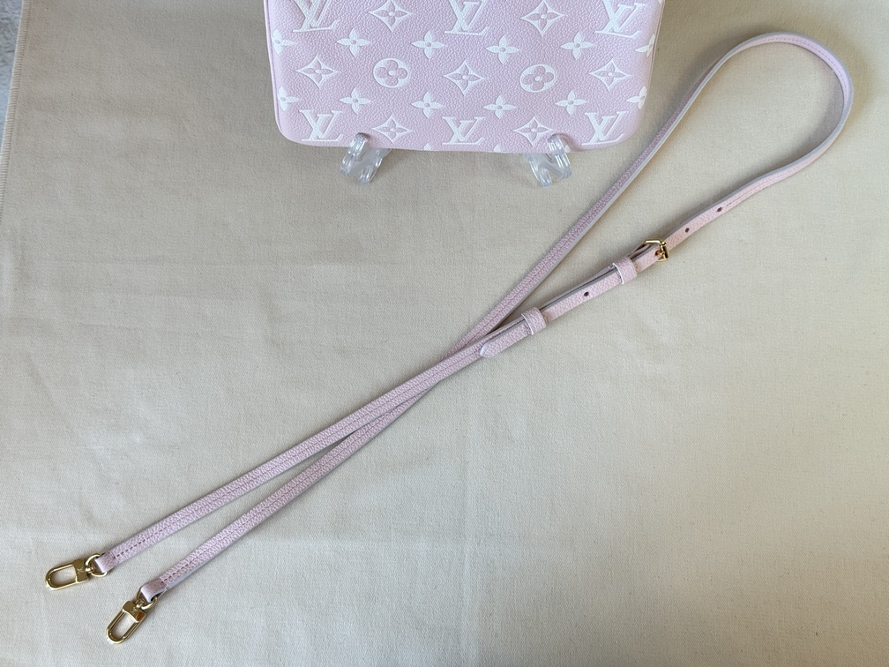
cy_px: 334
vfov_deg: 30.3
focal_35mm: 48
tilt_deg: -73.8
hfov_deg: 39.7
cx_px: 444
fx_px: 1233
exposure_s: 1/100
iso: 80
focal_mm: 6.76
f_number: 1.78
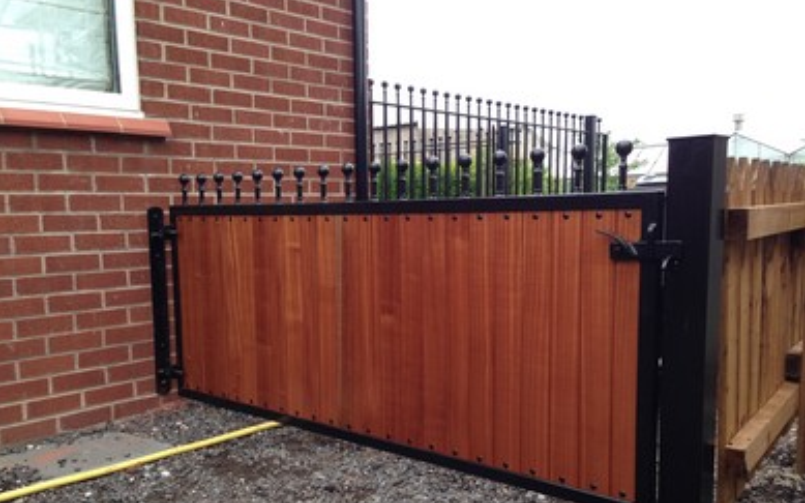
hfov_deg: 54.0
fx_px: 790
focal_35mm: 36
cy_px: 302
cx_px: 393
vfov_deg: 35.2
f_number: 2.4
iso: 50
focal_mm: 4.12
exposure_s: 1/284
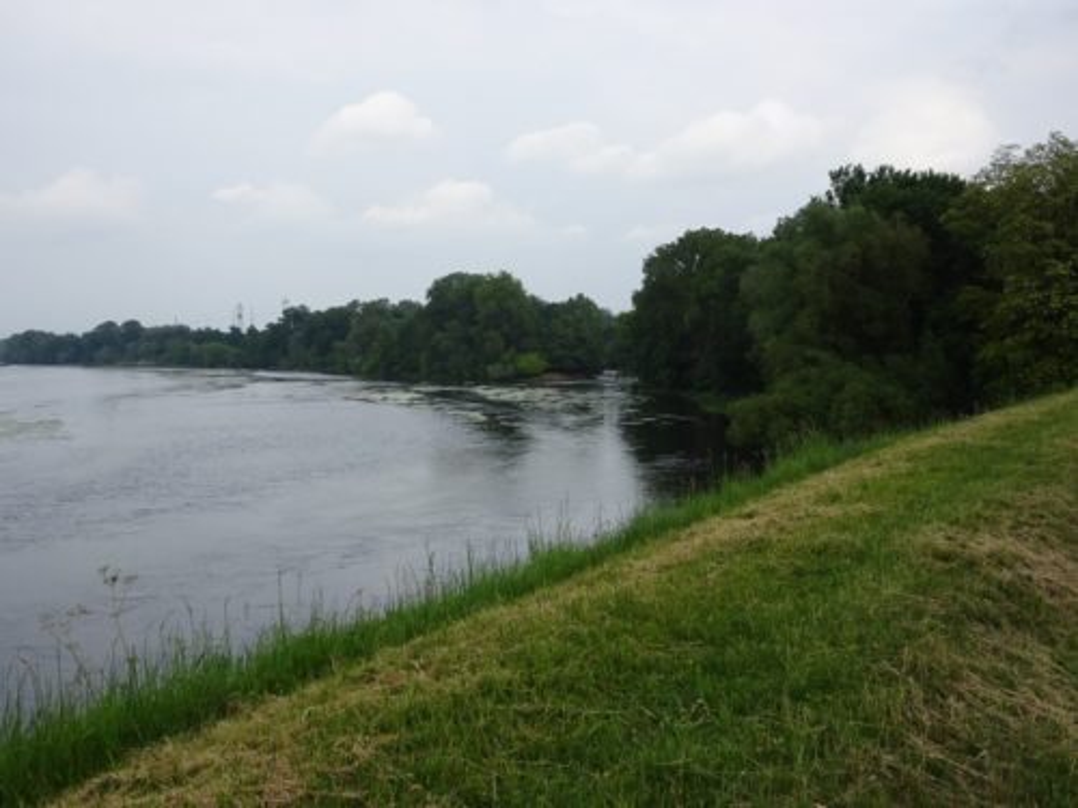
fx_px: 1152
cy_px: 404
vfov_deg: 38.7
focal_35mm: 37
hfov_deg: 50.1
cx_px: 539
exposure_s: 1/500
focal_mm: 6.37
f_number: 4
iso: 80
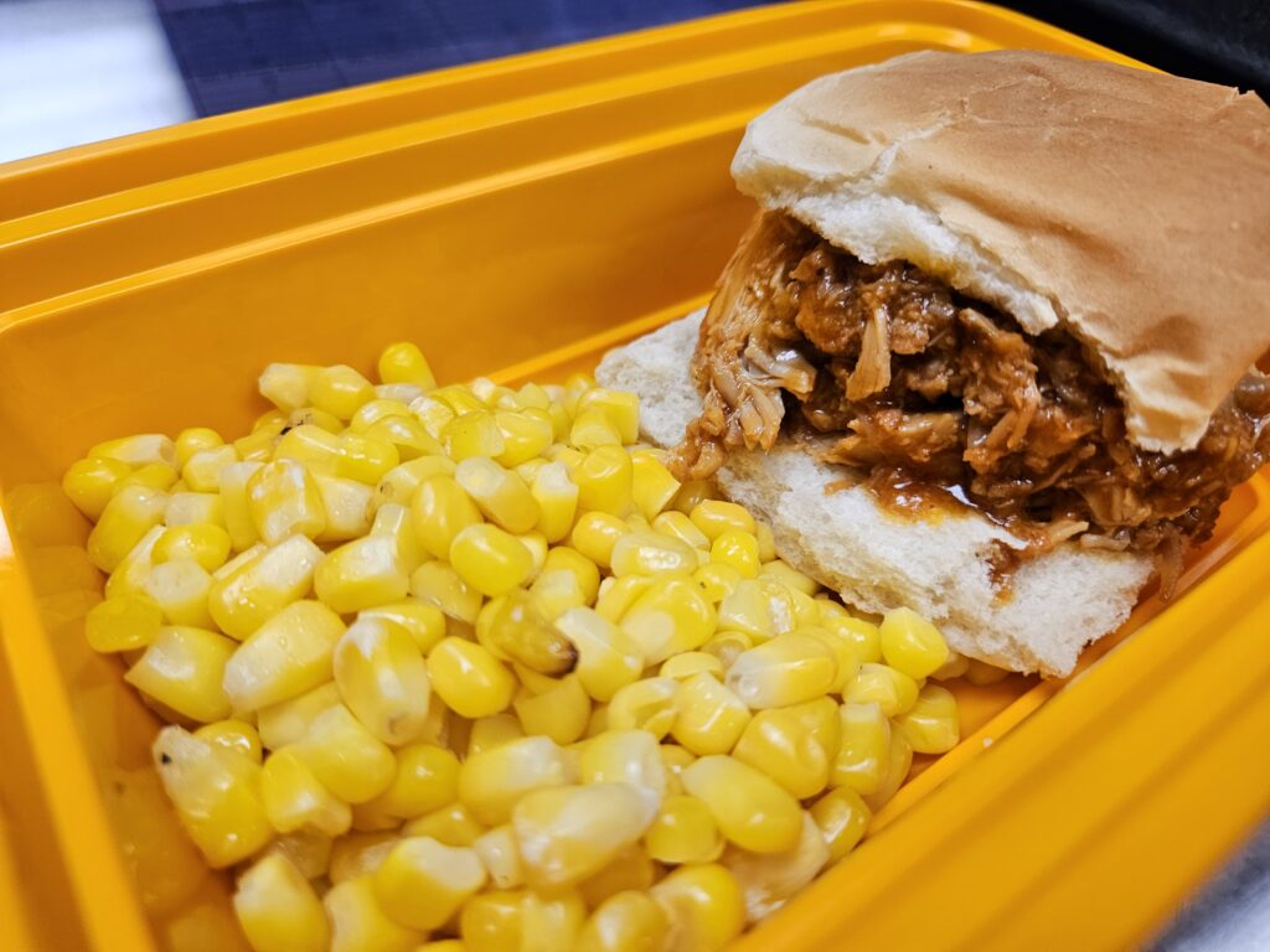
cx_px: 635
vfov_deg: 58.9
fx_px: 844
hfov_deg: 73.9
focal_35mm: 23
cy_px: 476
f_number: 1.8
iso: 160
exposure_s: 1/120
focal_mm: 5.4
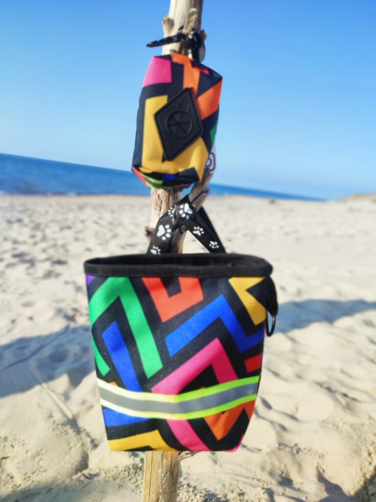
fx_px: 362
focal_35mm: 25
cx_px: 188
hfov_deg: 54.9
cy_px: 251
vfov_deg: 69.4
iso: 50
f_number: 1.9
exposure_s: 1/470
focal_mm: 6.04
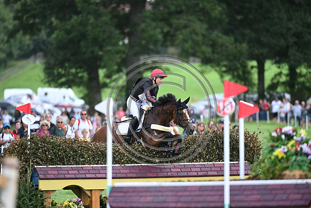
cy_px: 104
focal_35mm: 400
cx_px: 156
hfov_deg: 5.2
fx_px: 3456
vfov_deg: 3.4
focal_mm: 400
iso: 900
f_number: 5
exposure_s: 1/1600
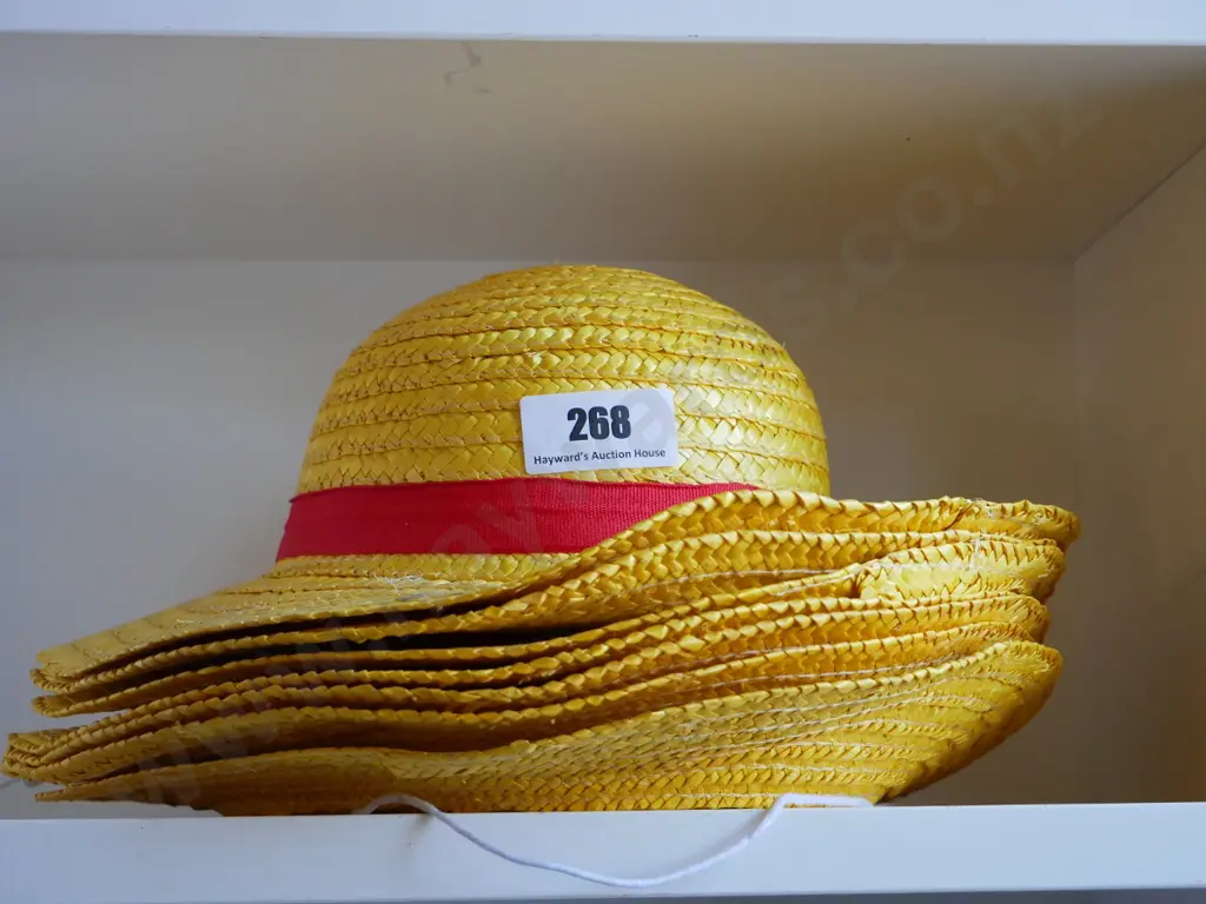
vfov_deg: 20.4
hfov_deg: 27.0
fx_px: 2508
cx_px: 603
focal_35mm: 72
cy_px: 452
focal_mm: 36
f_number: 5.3
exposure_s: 1/80
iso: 800
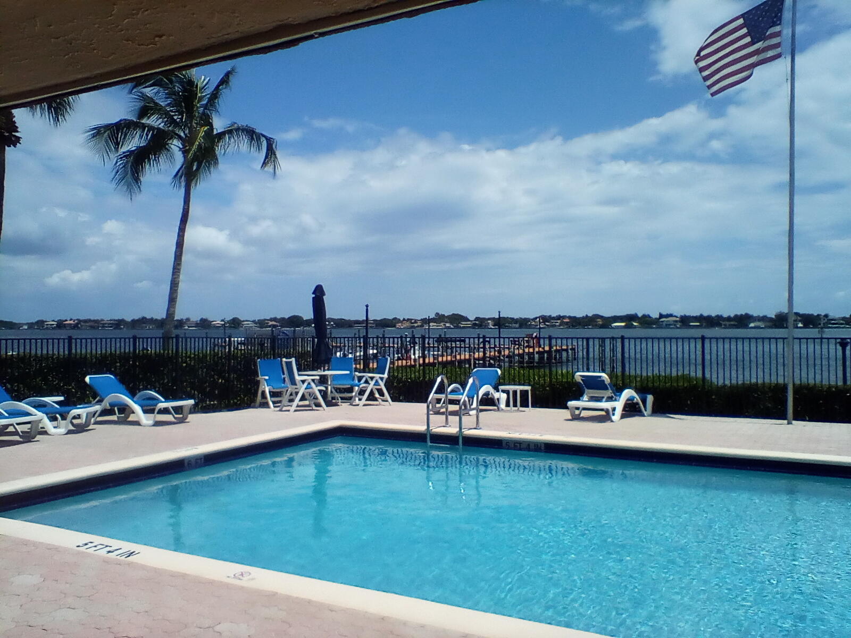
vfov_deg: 45.4
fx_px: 762
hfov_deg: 58.4
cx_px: 426
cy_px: 319
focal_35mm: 31
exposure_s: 1/3401
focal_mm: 2.38
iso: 111
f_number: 2.4
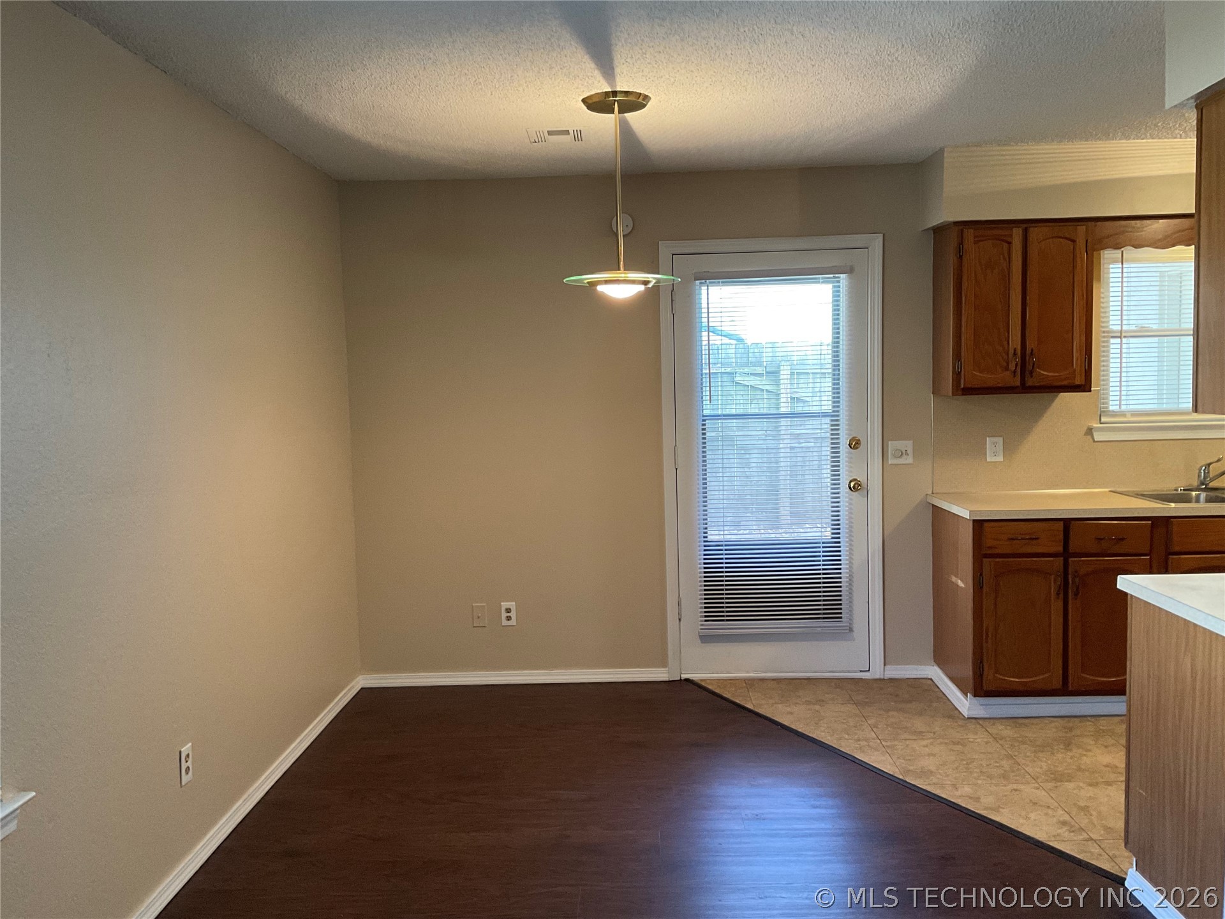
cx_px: 612
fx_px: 1026
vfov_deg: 48.2
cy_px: 460
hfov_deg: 61.7
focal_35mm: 29
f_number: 1.8
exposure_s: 1/60
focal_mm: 3
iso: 160
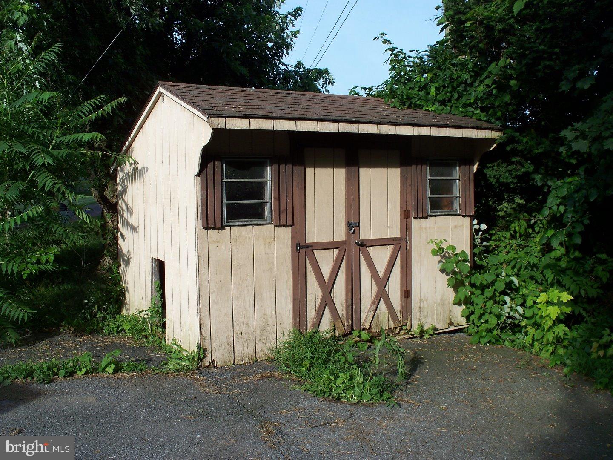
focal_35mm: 36
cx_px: 306
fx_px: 638
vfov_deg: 39.7
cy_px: 230
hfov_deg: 51.4
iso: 80
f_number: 5
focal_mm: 7.54
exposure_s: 1/320
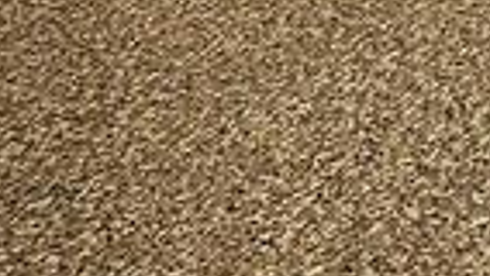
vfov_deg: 5.9
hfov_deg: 8.5
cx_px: 1687
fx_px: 2457
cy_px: -590
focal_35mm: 189
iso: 160
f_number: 1.8
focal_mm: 5
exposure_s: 1/120
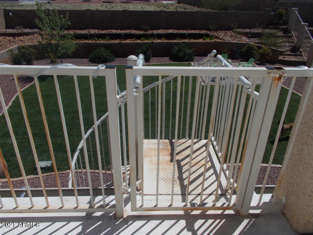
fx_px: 235
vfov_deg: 53.1
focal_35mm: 26
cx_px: 156
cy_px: 118
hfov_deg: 67.3
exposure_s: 1/400
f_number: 8
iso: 80
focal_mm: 4.6
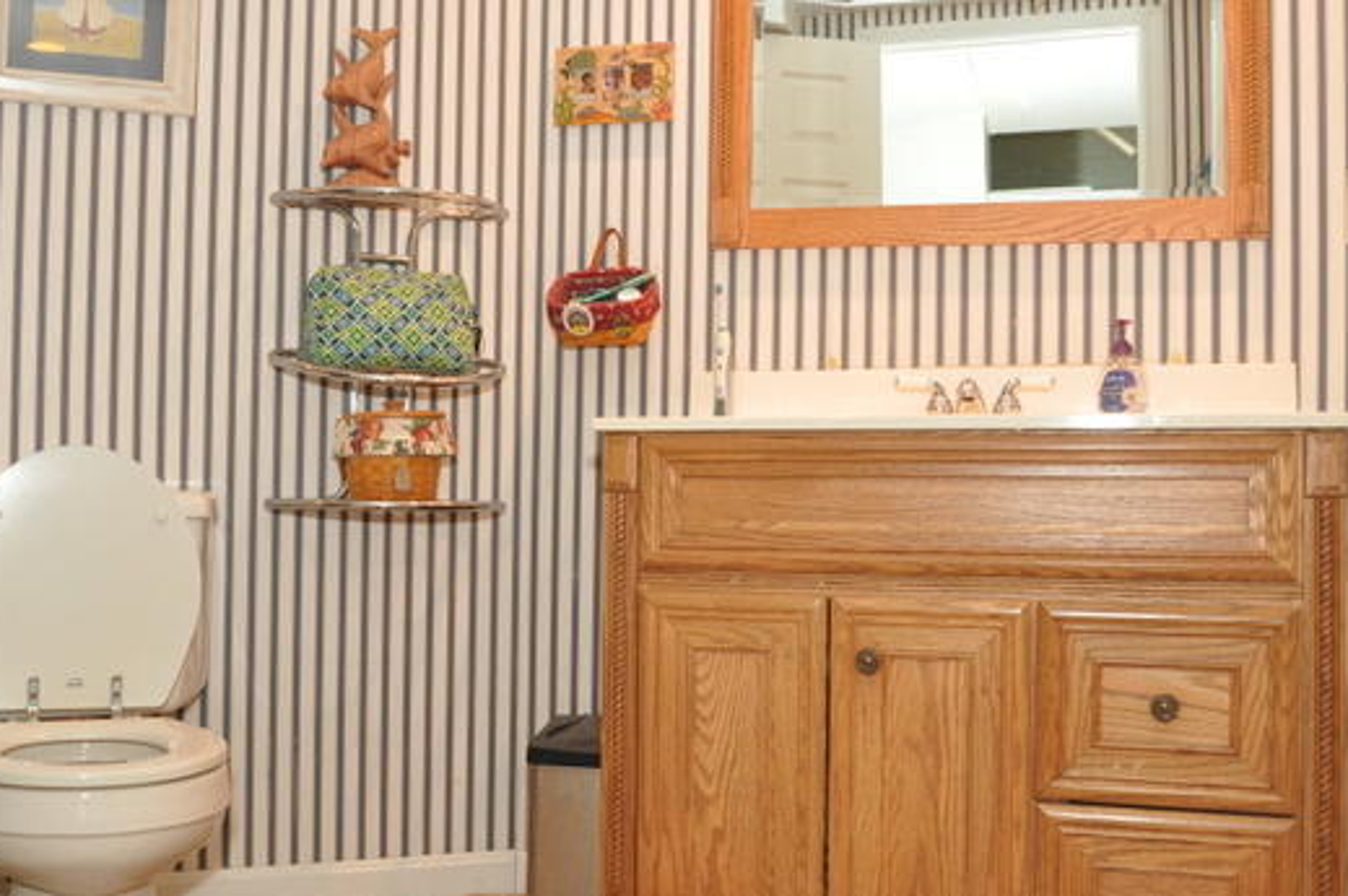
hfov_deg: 27.3
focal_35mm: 74
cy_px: 442
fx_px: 2768
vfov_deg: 18.4
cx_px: 522
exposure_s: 1/60
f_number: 4
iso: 800
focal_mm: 32
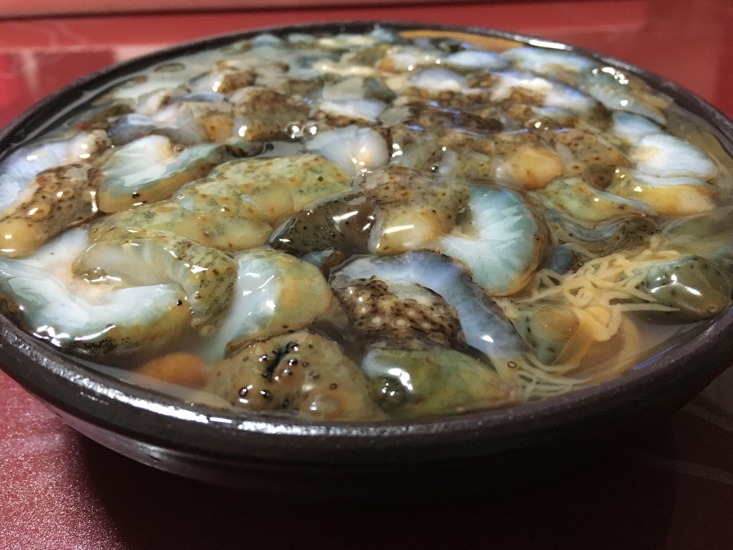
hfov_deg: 61.7
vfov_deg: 48.2
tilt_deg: -36.6
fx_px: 614
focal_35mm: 29
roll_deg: +1.2
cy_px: 275
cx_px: 366
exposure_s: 1/15
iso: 200
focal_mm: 4.15
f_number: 2.2
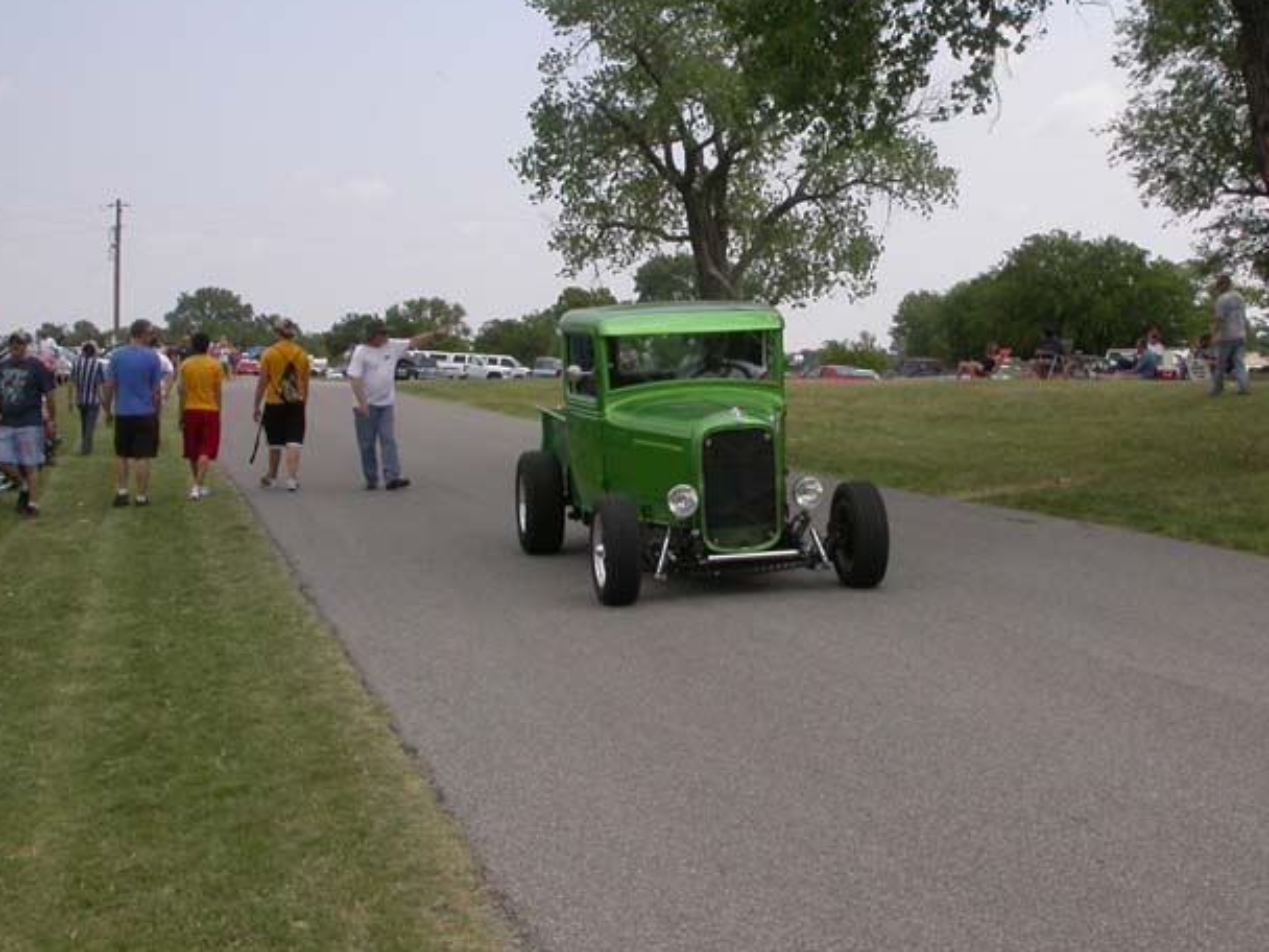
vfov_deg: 29.0
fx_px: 1833
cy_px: 363
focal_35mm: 50
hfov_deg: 37.9
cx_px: 804
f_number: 7.5
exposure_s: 1/340
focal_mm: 7.85
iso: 100
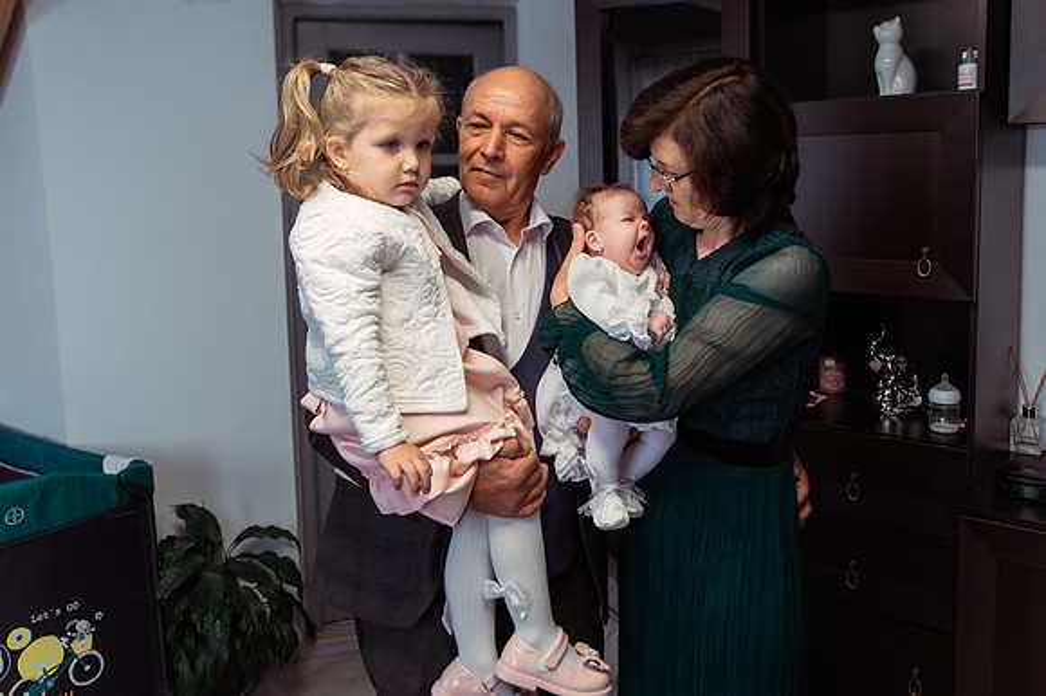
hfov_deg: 59.6
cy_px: 244
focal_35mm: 31
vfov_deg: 41.7
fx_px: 904
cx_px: 630
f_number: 3.2
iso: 640
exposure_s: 1/125
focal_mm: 24
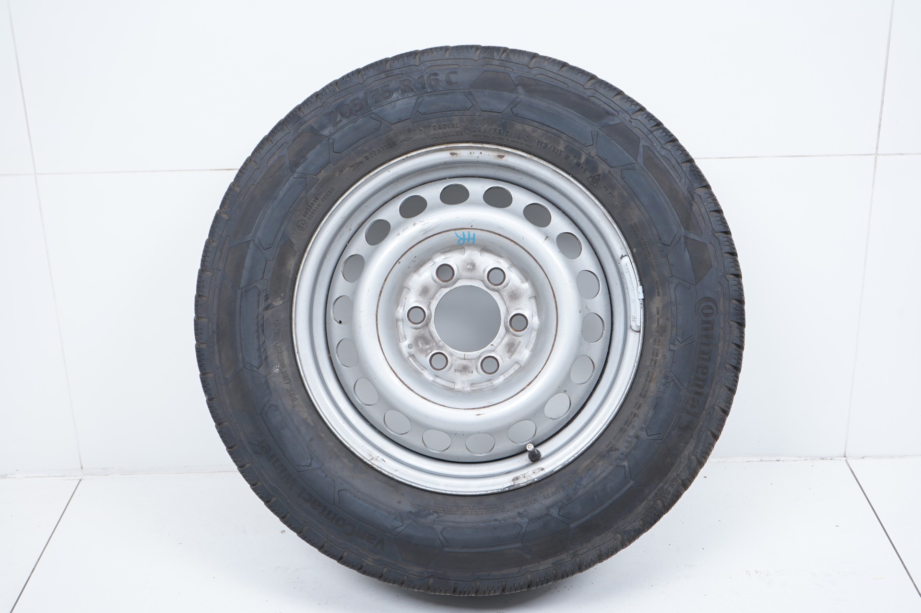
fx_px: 1227
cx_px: 460
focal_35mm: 48
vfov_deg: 28.0
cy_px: 306
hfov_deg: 41.1
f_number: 7.1
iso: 250
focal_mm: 48
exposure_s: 1/100
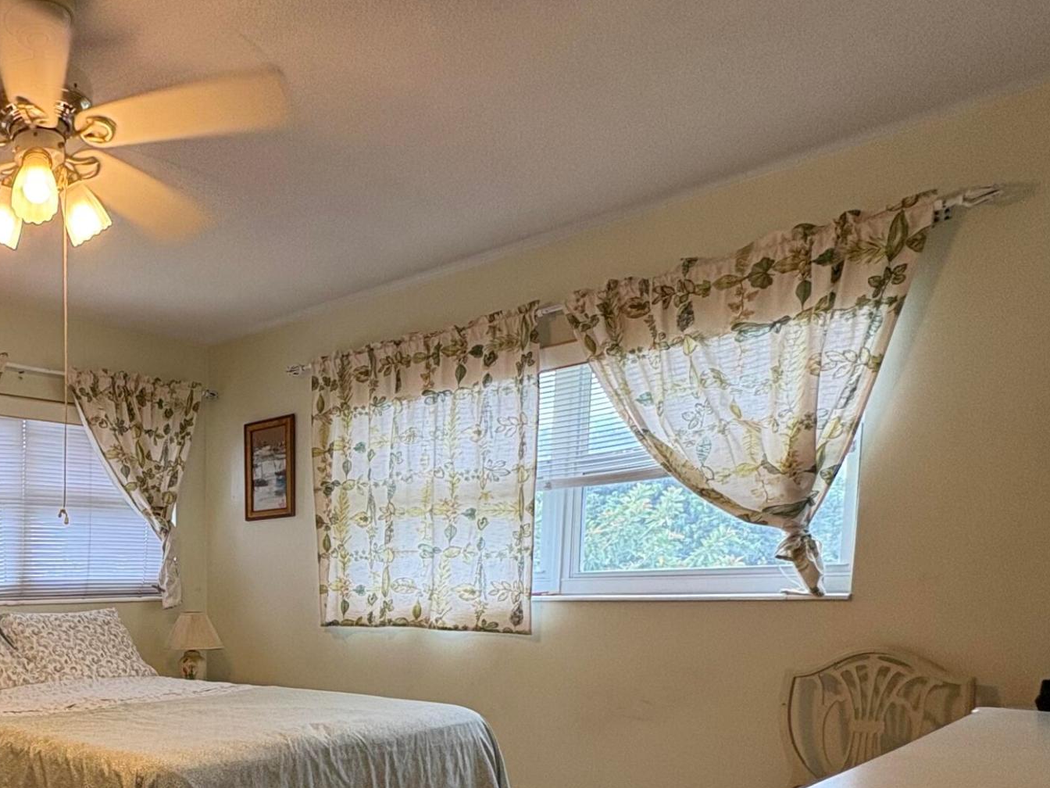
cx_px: 68
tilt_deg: -6.7
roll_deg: +0.8
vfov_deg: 43.3
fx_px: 910
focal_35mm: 30
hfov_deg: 51.5
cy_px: 690
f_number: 2.2
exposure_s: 1/60
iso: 125
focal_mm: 2.22
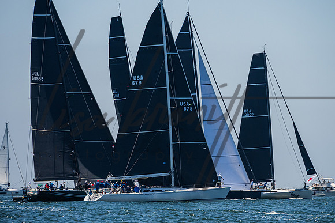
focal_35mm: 372
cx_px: 180
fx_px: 3462
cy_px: 109
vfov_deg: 3.7
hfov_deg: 5.5
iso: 500
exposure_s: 1/2500
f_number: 8
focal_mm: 280
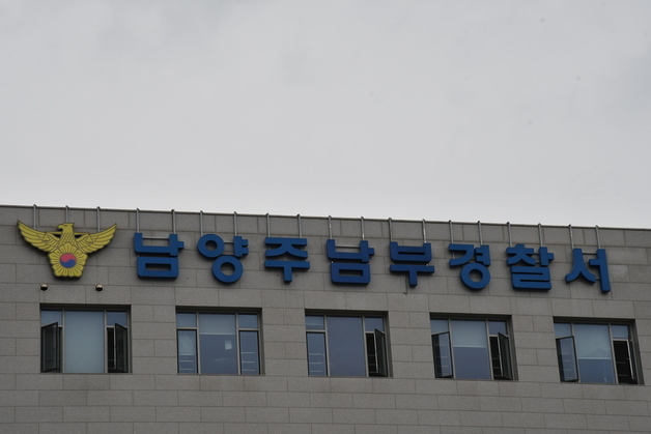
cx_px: 326
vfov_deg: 11.4
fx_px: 2170
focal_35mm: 120
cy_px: 217
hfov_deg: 17.1
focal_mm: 80
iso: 640
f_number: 13
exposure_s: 1/640
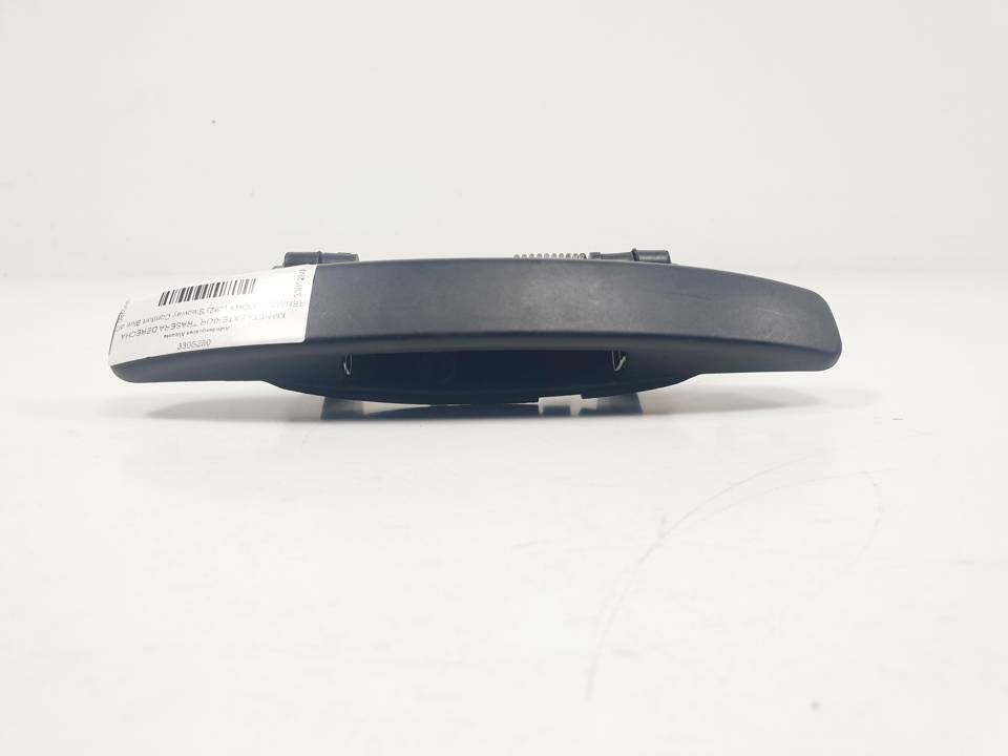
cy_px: 378
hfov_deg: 67.3
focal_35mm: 26
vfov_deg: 53.1
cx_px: 504
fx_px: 757
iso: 50
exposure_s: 1/266
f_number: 2.4
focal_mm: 4.3
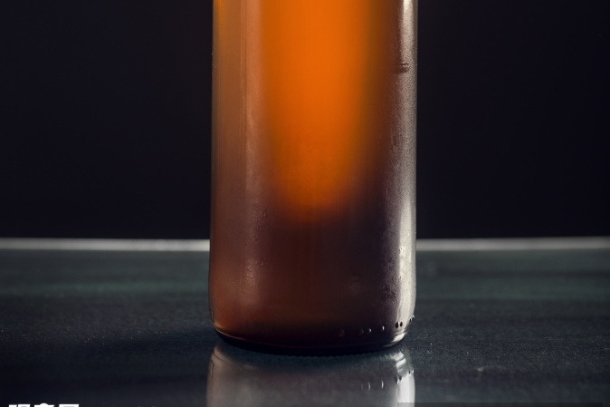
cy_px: -34
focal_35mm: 76
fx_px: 1287
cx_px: 302
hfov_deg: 26.7
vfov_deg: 17.4
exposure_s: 1/160
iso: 100
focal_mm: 50
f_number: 3.2
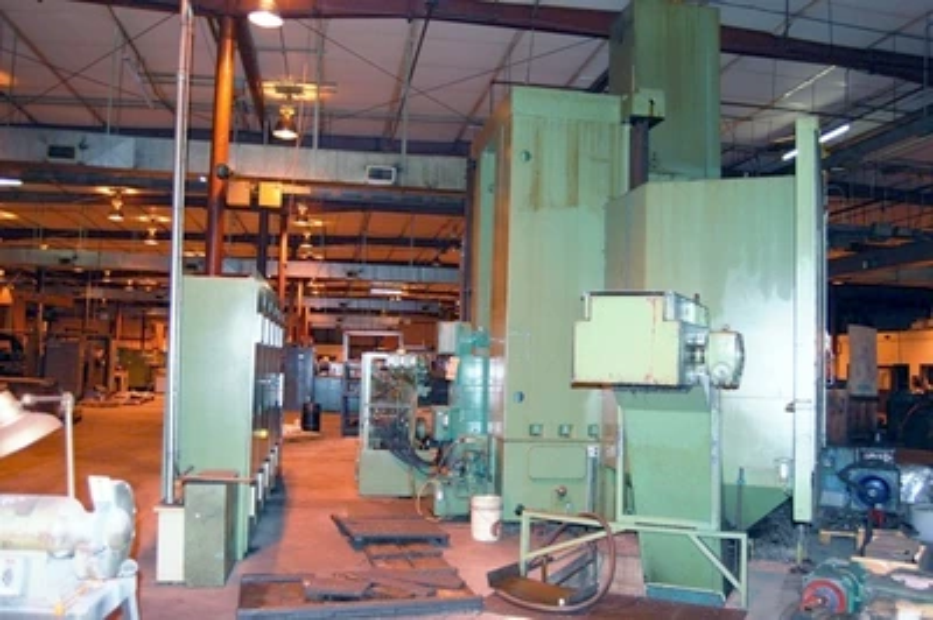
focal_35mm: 30
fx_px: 777
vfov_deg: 43.5
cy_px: 310
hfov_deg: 62.0
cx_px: 466
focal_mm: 20
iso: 400
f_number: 3.8
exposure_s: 1/60
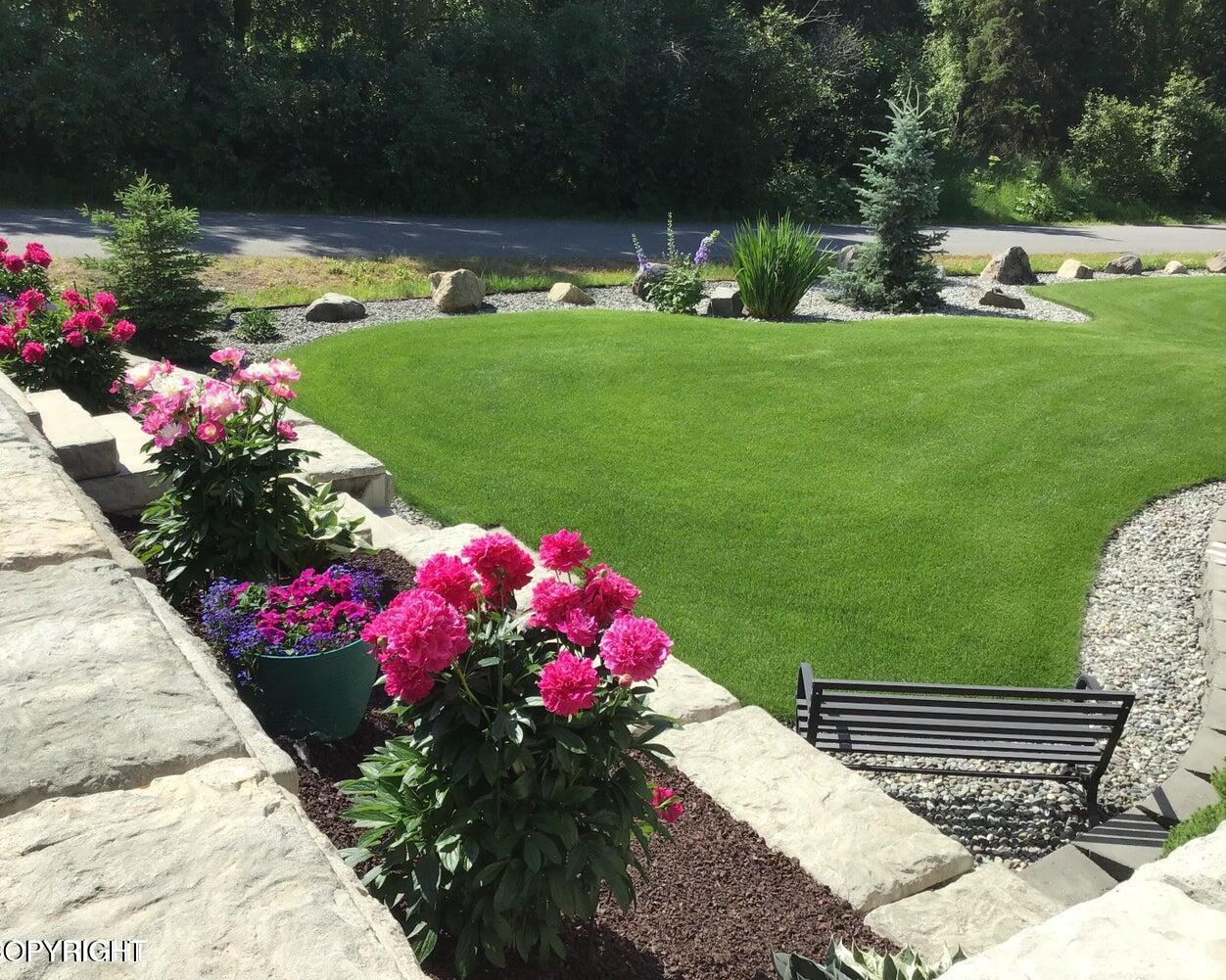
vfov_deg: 44.5
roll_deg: -0.4
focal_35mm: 33
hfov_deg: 54.2
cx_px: 559
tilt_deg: -20.6
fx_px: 1197
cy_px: 495
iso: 25
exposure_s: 1/849
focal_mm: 3.3
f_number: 2.4
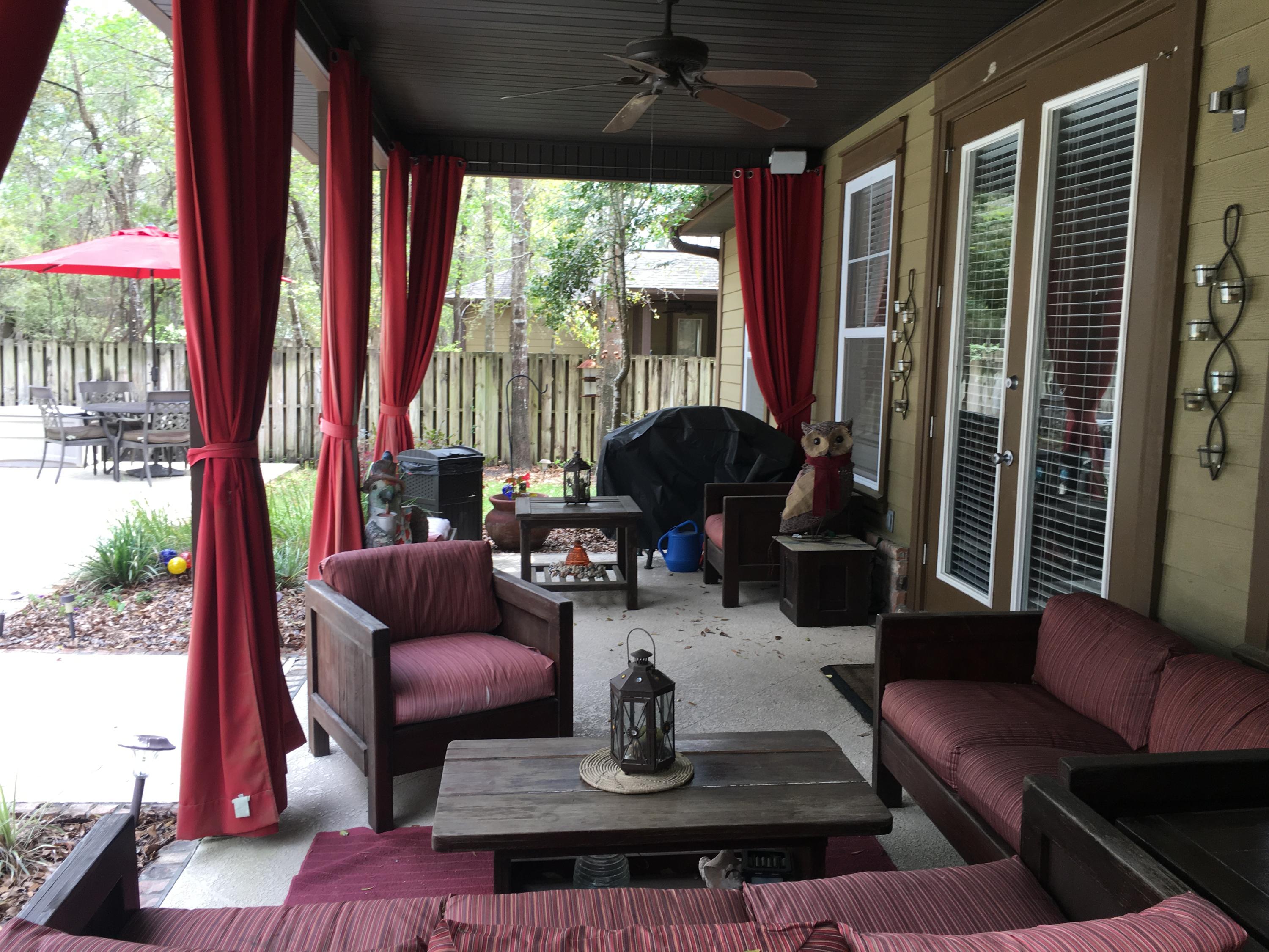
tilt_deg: -5.7
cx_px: 634
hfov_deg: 61.7
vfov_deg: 48.2
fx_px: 1063
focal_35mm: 29
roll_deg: -1.7
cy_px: 476
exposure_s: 1/120
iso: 32
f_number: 2.2
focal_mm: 4.15
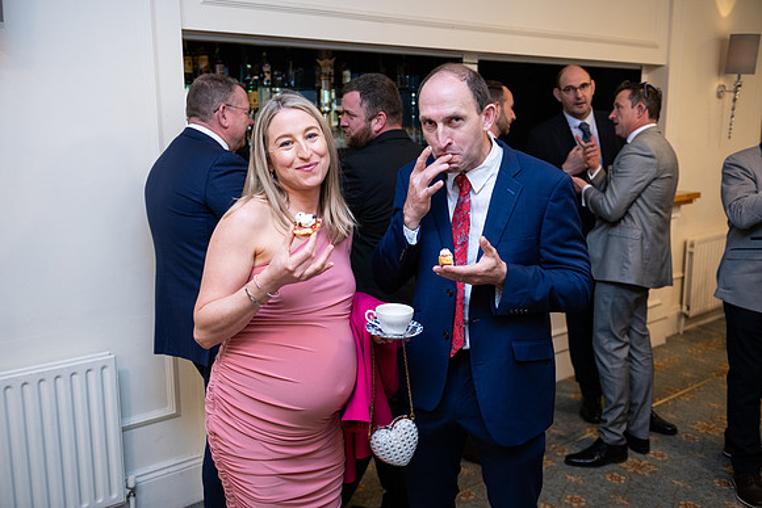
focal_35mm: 34
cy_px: 254
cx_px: 381
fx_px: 720
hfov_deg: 55.8
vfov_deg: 38.9
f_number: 3.5
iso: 800
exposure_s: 1/160
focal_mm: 34
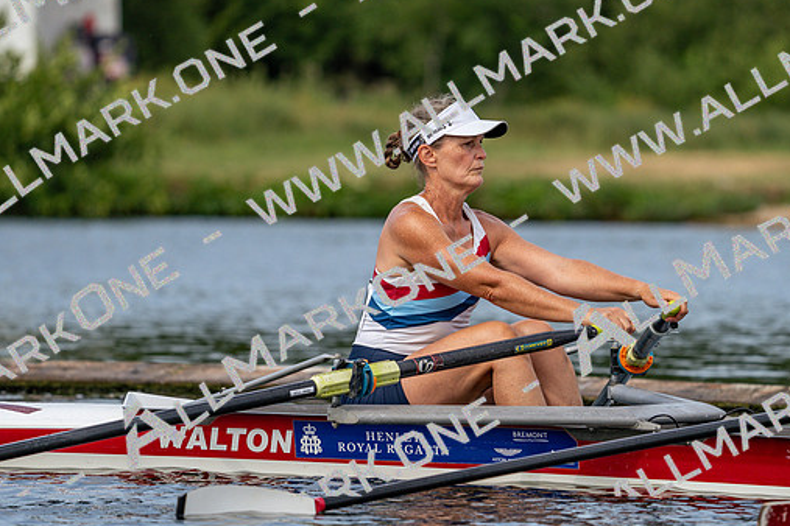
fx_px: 8404
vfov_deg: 3.6
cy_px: 230
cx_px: 439
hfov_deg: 5.4
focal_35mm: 383
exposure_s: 1/1600
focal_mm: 335
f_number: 6.3
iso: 400
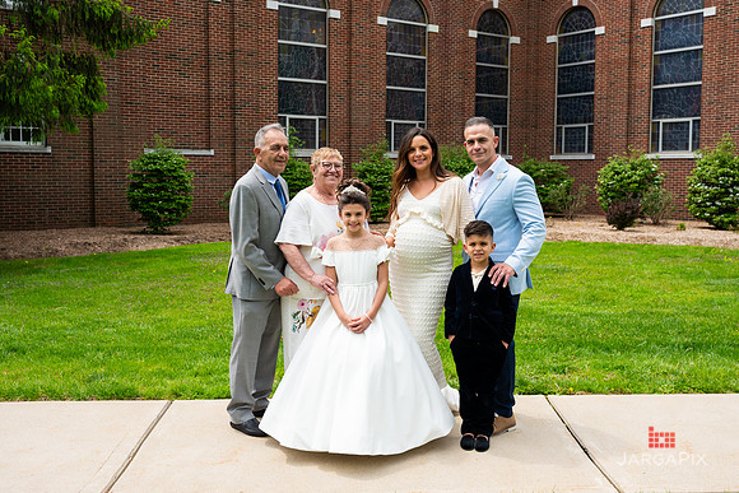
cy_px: 230
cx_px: 372
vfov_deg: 35.8
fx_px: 763
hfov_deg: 51.7
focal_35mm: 37
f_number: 5
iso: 250
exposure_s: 1/1000
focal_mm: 33.5
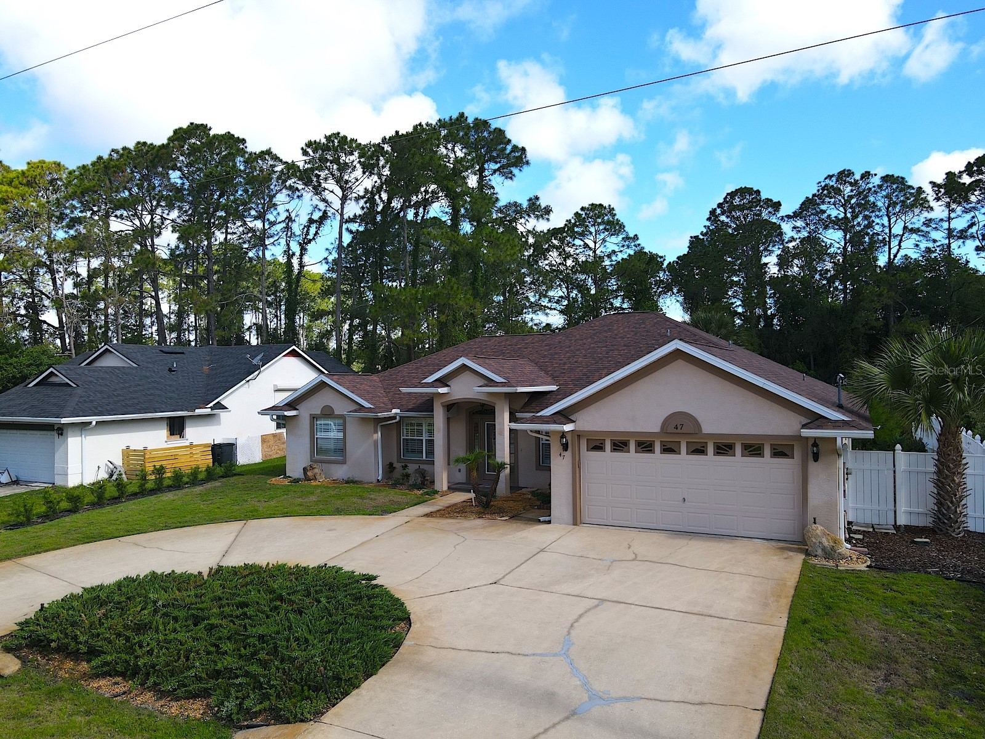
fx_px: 683
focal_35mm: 24
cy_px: 370
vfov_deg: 56.8
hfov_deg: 71.6
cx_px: 492
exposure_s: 1/500
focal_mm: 4.5
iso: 100
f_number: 2.8
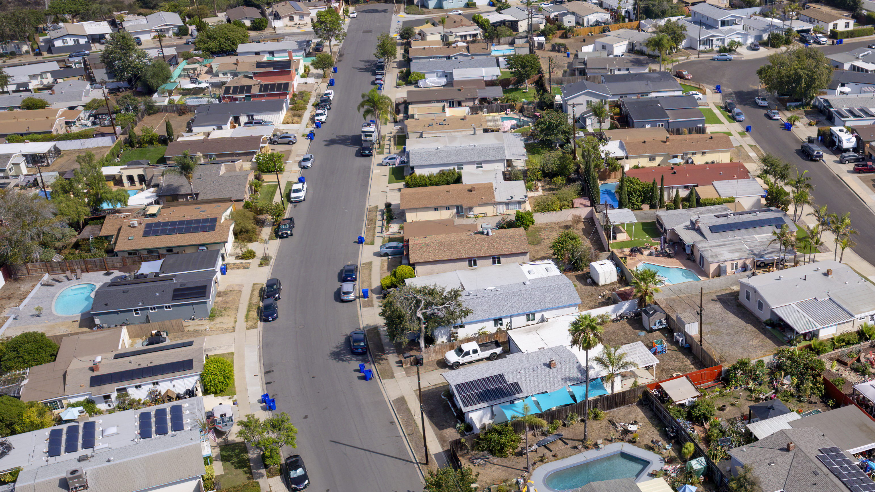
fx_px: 951
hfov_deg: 47.9
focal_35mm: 41
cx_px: 632
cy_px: 320
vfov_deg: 28.9
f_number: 2.8
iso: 130
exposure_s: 1/3200
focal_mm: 8.38
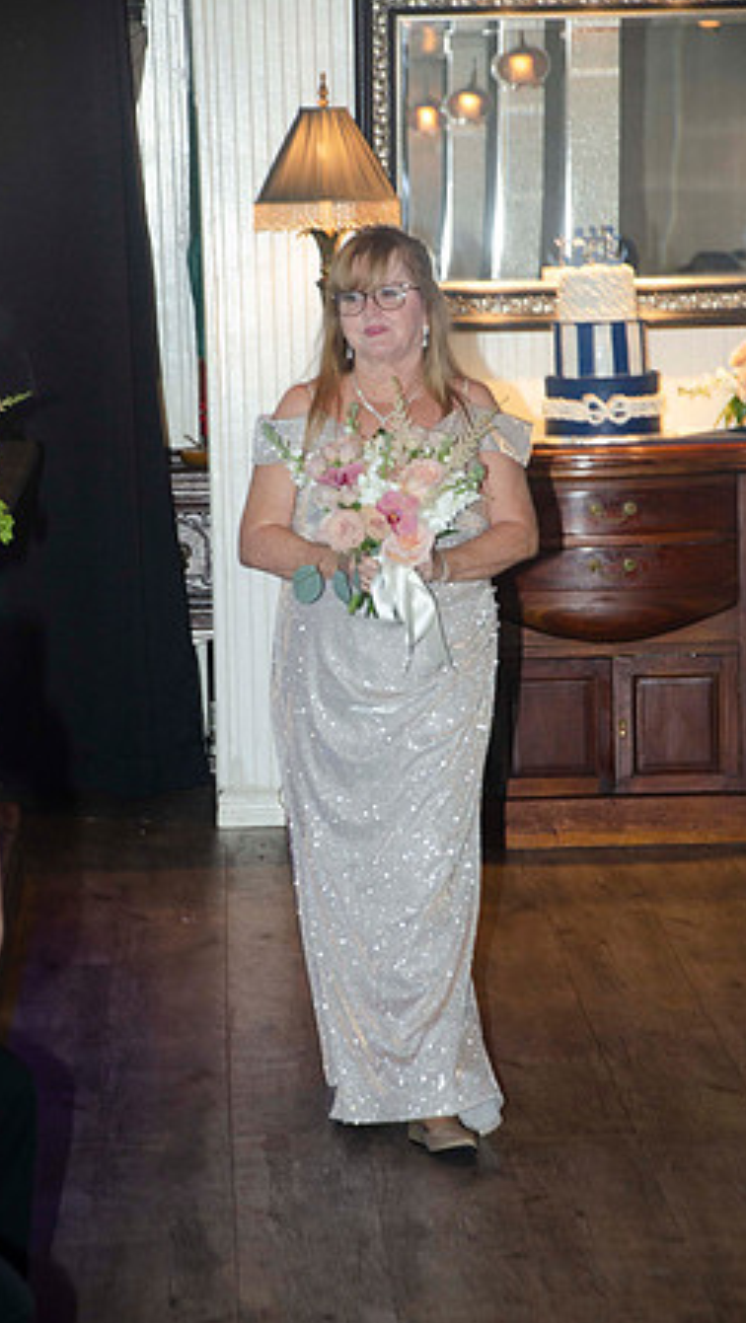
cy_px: 663
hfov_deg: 8.6
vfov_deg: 15.1
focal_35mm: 142
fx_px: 4985
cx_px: 373
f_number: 5.6
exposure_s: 1/60
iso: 400
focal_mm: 90
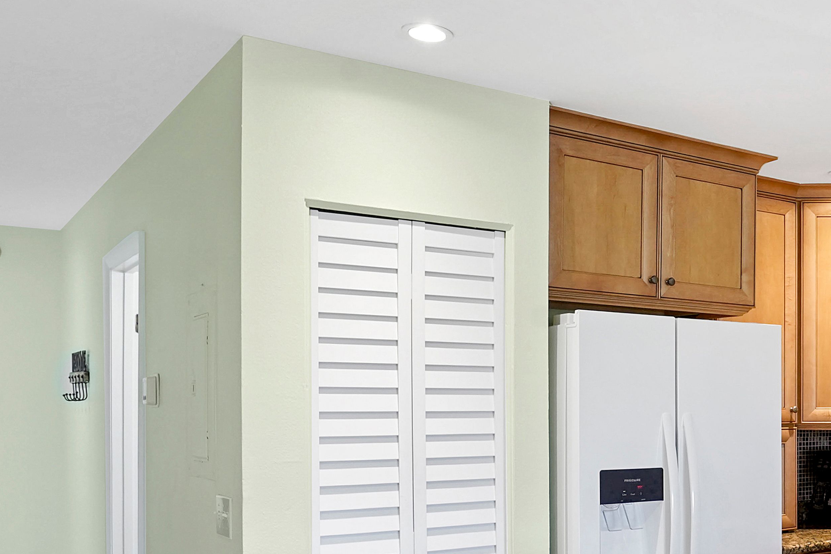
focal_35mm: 41
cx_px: 845
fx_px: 946
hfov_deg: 40.9
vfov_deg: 32.1
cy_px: 405
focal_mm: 17
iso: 800
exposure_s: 1/2
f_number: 8
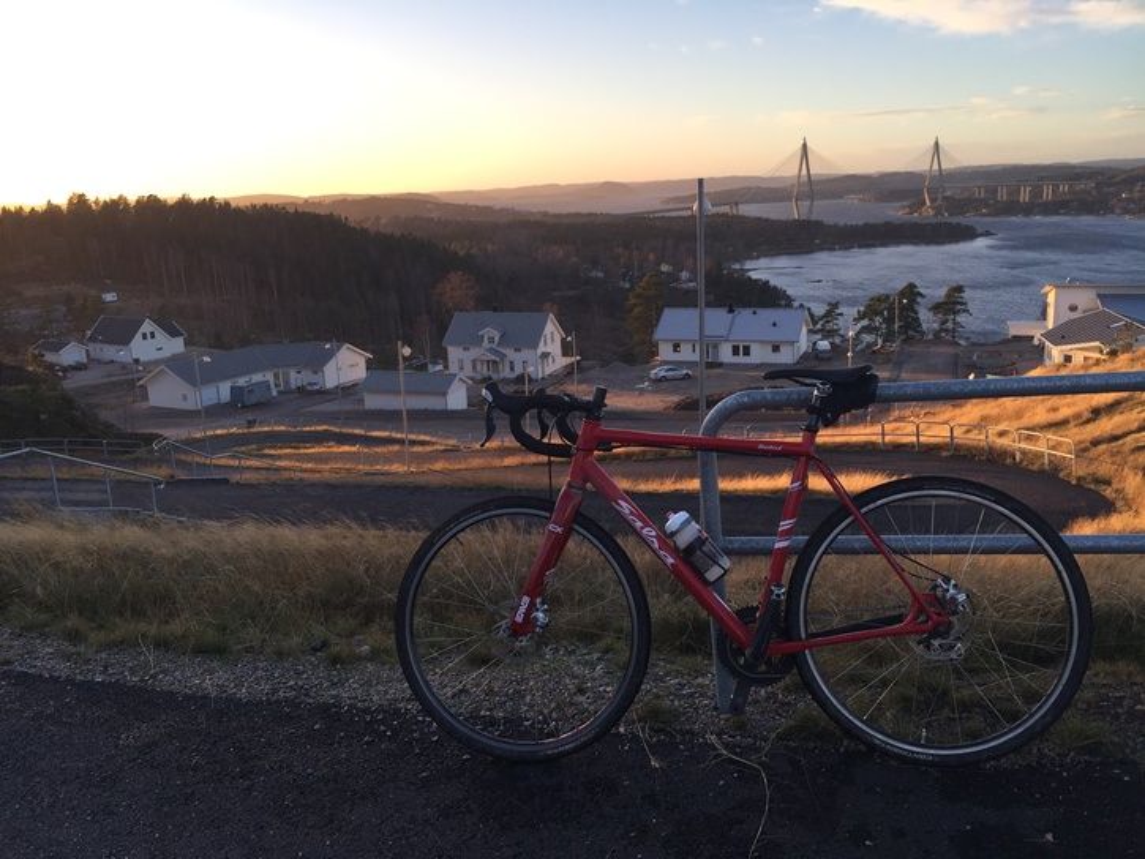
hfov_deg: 61.7
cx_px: 572
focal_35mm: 29
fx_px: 959
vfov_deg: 48.2
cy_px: 430
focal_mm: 4.15
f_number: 2.2
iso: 32
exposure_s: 1/353
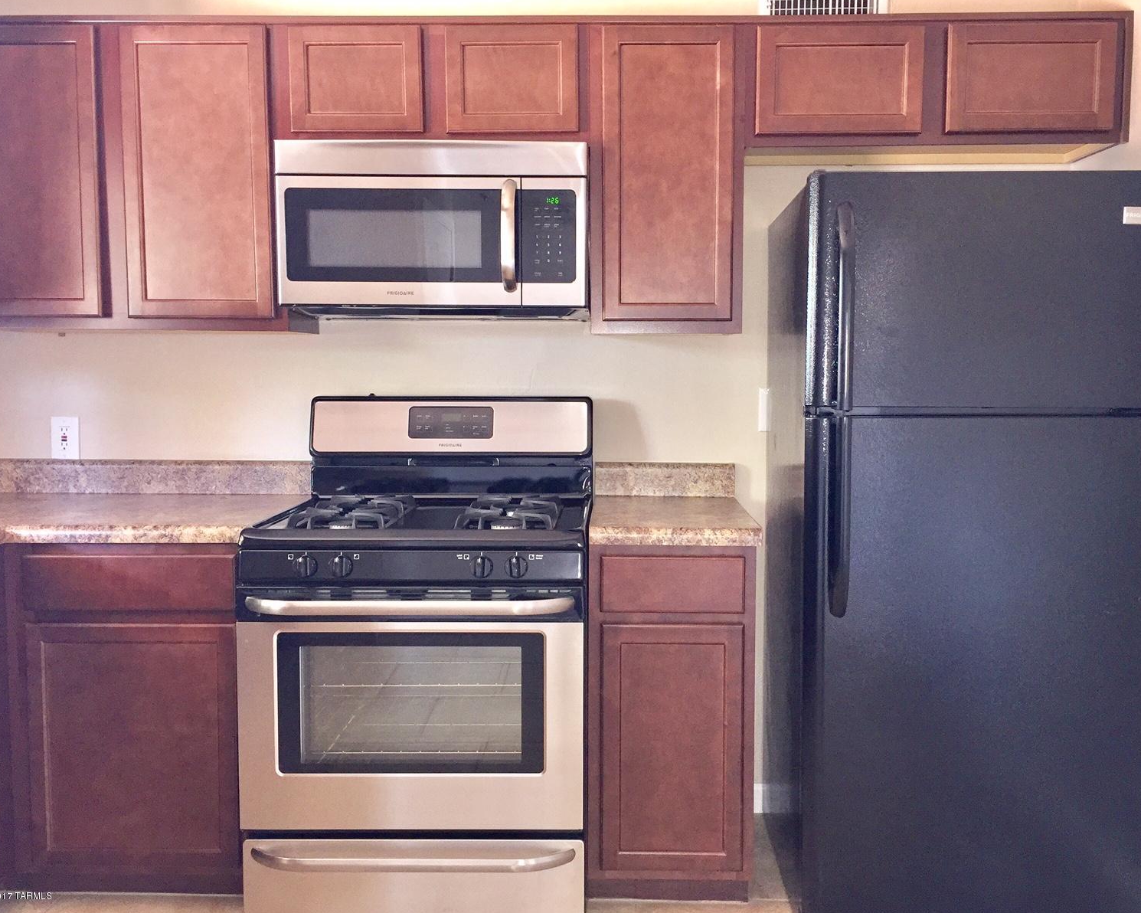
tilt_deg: -4.5
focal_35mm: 31
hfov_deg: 57.1
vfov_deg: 47.1
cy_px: 459
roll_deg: -1.0
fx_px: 1047
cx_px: 604
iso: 200
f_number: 2.2
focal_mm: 4.15
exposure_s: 1/24
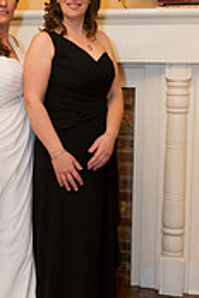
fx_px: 622
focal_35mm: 75
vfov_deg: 27.0
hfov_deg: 17.8
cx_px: 3
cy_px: 125
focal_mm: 29
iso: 800
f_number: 3.2
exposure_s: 1/50
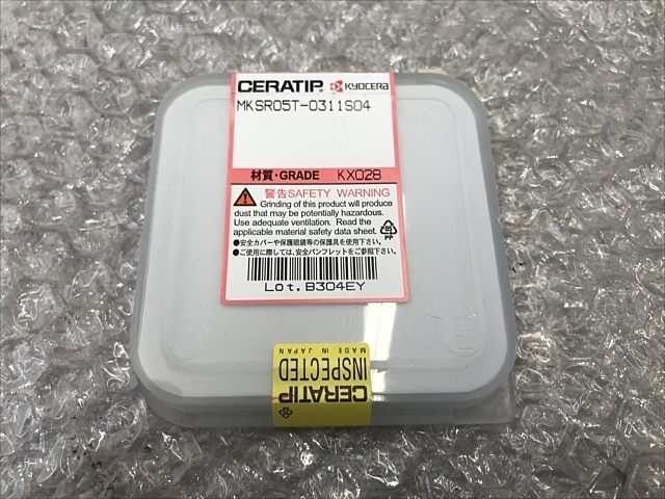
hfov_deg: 63.4
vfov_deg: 49.7
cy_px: 250
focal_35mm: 28
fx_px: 538
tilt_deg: -67.4
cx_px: 332
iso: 25
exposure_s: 1/60
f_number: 1.8
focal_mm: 3.99
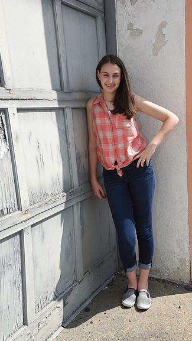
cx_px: 111
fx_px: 362
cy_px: 171
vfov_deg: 50.5
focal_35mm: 40
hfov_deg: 29.7
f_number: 13
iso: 400
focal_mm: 38
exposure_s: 1/250
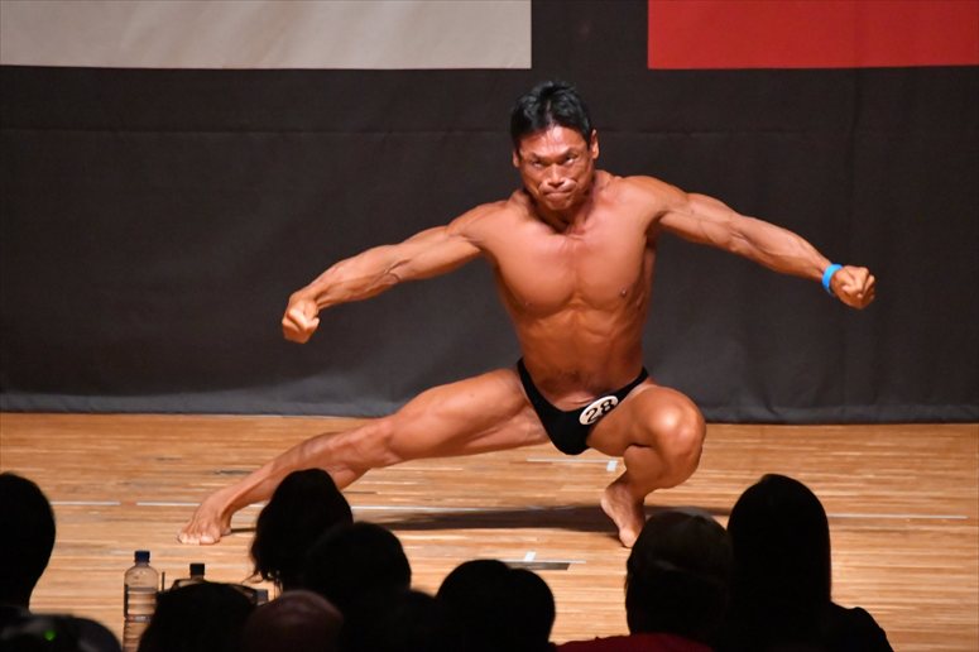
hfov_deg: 5.5
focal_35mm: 375
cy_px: 326
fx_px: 10193
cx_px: 490
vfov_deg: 3.7
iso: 12800
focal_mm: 250
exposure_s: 1/400
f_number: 5.6
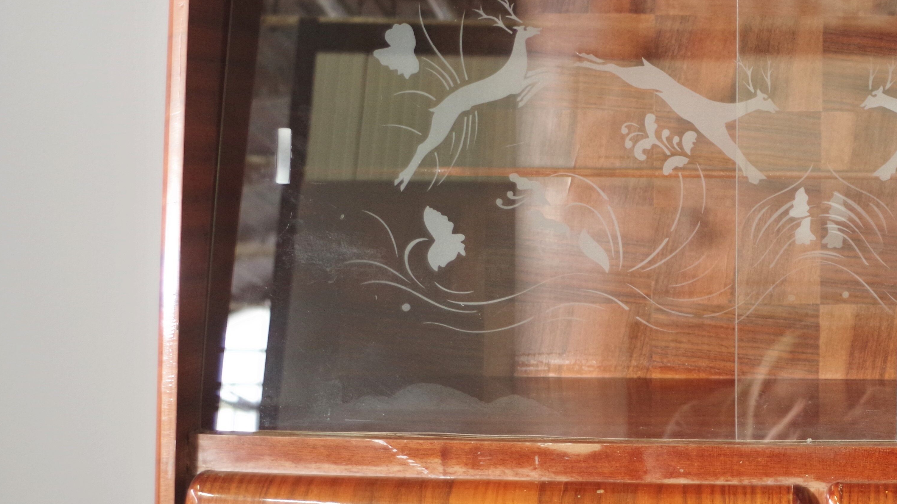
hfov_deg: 30.5
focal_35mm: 66
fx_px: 1570
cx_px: 809
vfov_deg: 18.2
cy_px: 189
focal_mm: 23.13
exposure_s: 1/13
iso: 800
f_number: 4
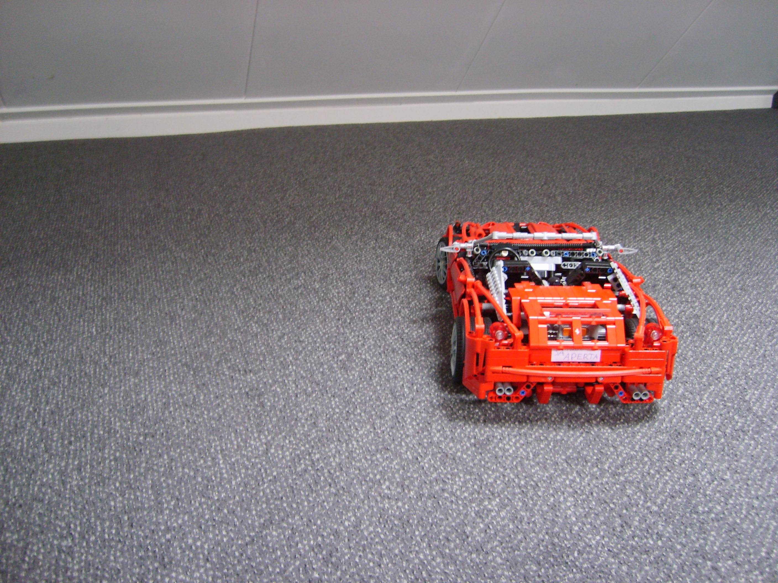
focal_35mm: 35
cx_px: 389
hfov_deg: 52.6
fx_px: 787
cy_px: 292
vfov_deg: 40.7
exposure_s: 1/8
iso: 139
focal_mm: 5.8
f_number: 2.8
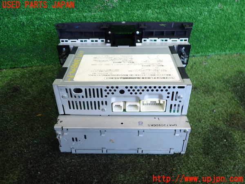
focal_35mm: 30
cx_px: 122
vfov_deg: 46.8
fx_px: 212
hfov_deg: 60.0
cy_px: 92
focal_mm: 5.4
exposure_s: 1/100
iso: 200
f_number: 2.3
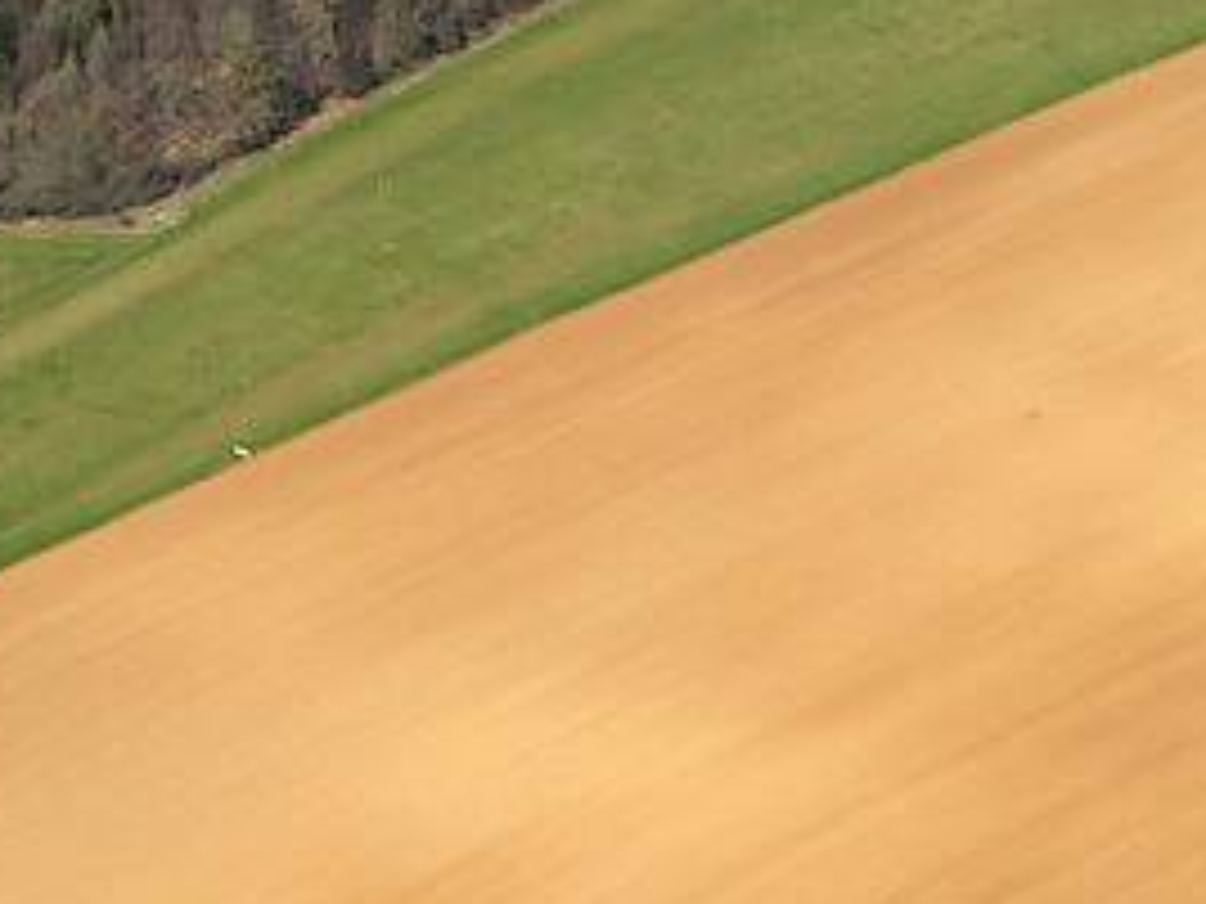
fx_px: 7490
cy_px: 112
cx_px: 292
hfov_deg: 9.2
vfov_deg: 6.9
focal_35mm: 215
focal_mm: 12
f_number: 5.6
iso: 100
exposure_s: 1/500
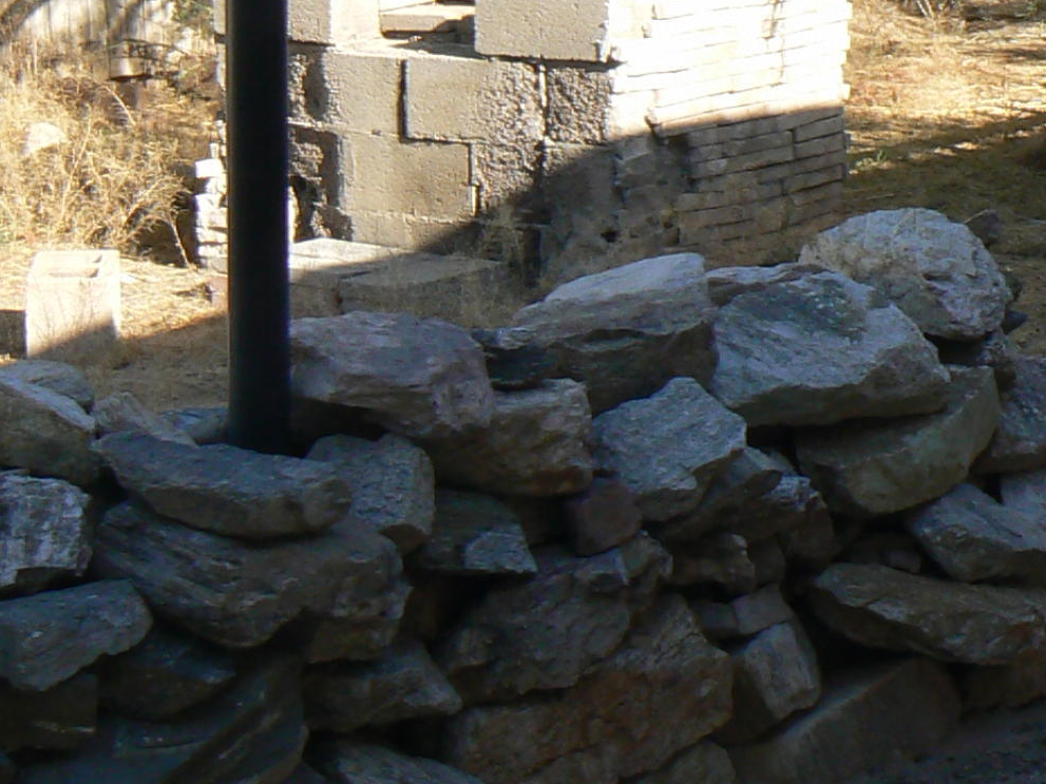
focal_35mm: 109
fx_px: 3293
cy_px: 37
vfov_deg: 13.4
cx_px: 833
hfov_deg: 17.9
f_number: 5.6
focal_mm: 6
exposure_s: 1/125
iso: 80
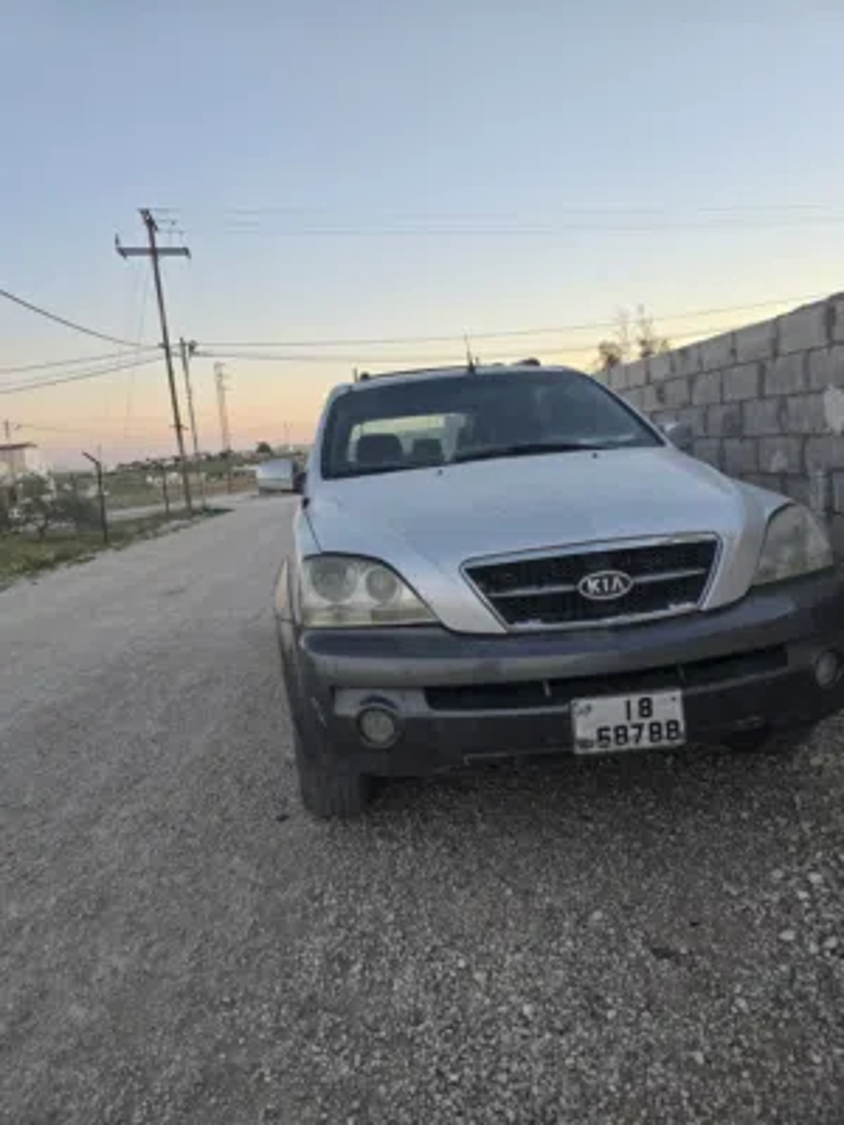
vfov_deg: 73.9
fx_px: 748
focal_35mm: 23
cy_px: 562
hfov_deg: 58.9
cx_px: 422
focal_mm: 6.3
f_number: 1.7
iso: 100
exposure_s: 1/180
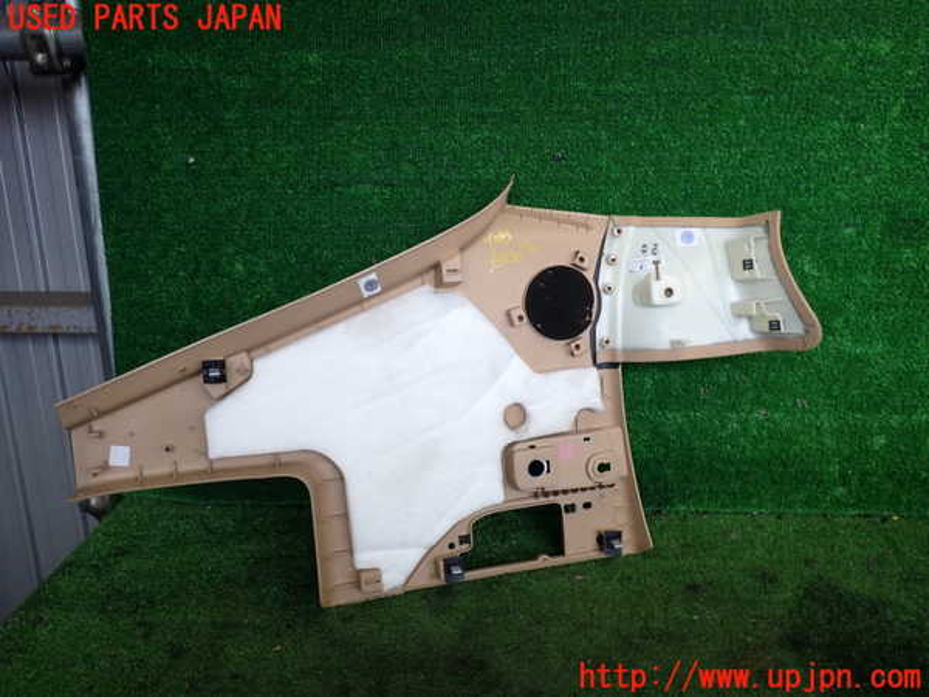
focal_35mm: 30
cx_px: 464
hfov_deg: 60.0
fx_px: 805
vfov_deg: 46.8
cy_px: 348
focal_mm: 5.4
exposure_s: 1/125
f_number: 2.3
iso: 200
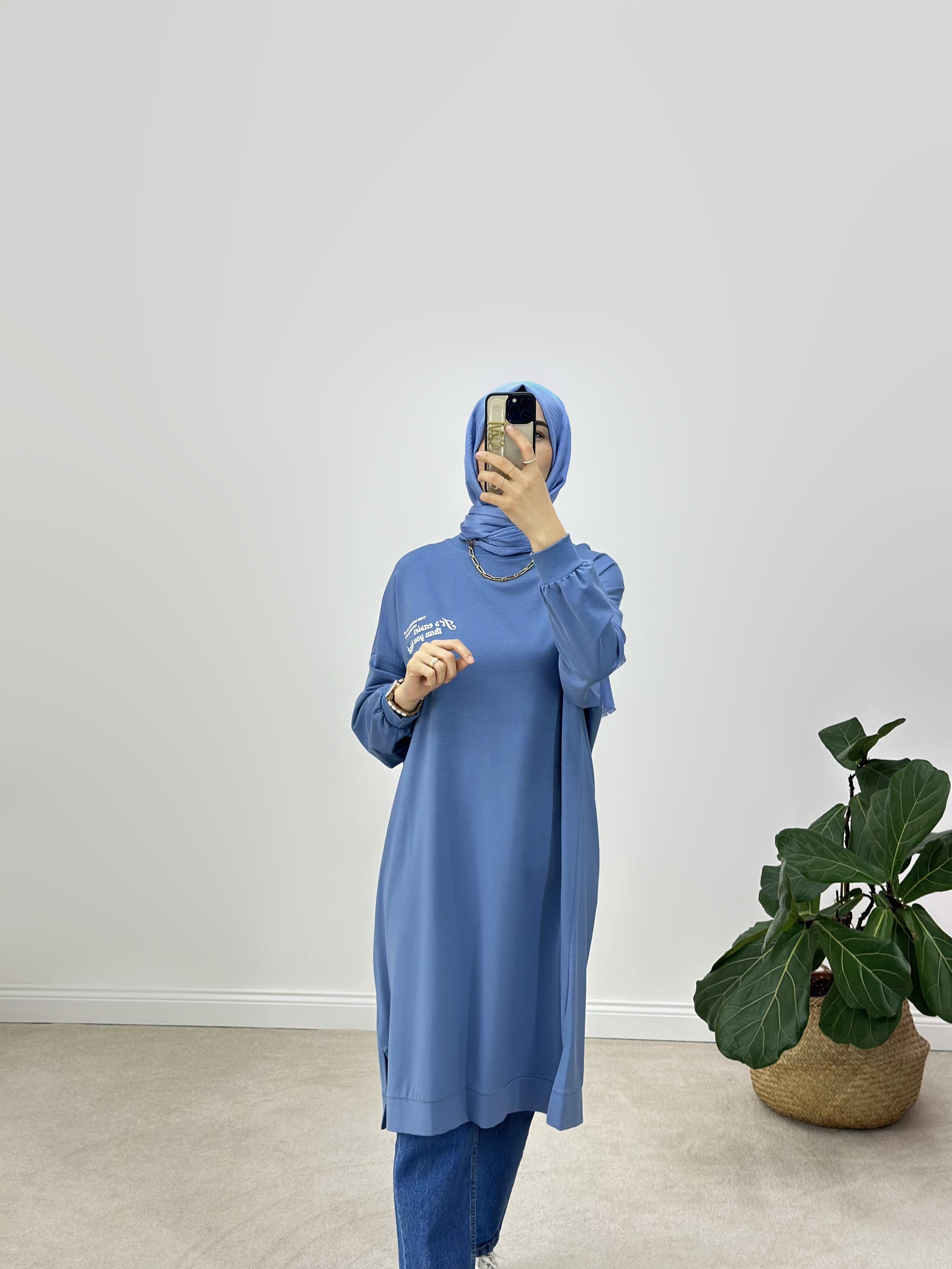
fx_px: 1760
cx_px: 476
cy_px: 634
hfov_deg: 30.3
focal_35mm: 48
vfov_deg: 39.7
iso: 80
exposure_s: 1/215
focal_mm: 6.86
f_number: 1.78
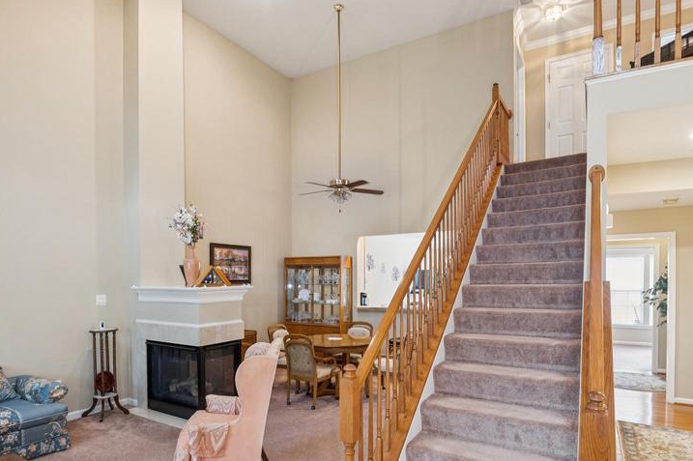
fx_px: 385
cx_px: 346
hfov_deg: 84.0
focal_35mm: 20
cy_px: 274
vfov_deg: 61.4
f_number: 8
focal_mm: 14
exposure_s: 1/5
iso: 800
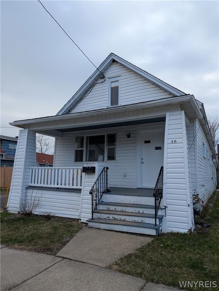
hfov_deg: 56.9
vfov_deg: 71.5
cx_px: 110
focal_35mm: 24
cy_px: 146
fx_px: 202
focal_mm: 6.81
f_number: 1.85
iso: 46
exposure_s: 1/877
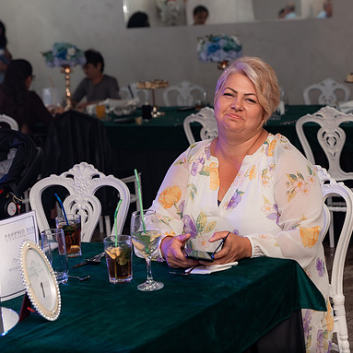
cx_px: 229
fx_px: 969
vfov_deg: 20.6
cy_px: 113
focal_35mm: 84
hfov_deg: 20.6
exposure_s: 1/250
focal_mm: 48
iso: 1250
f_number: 3.5
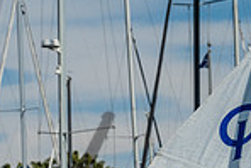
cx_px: 42
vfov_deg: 3.1
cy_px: 316
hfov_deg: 4.7
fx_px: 3043
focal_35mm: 436
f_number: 10
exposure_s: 1/400
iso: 250
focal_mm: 94
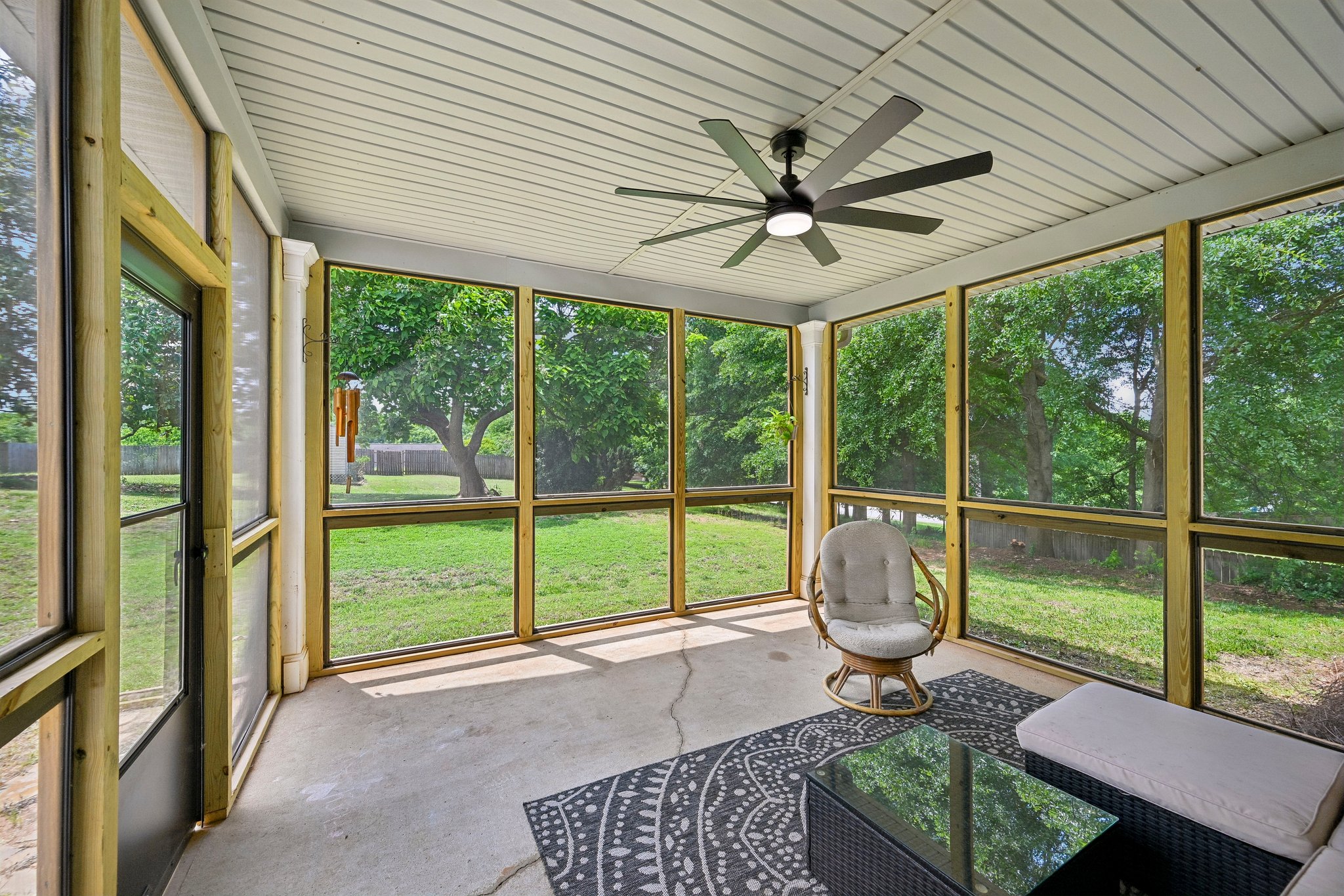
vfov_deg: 81.2
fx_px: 523
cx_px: 672
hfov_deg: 104.3
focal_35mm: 14
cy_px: 448
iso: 100
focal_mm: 14
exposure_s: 1/80
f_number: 8
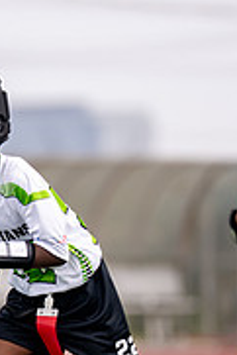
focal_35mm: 763
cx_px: -3
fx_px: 7520
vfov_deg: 2.7
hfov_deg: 1.8
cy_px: 268
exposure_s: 1/2000
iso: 125
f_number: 2.8
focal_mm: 200
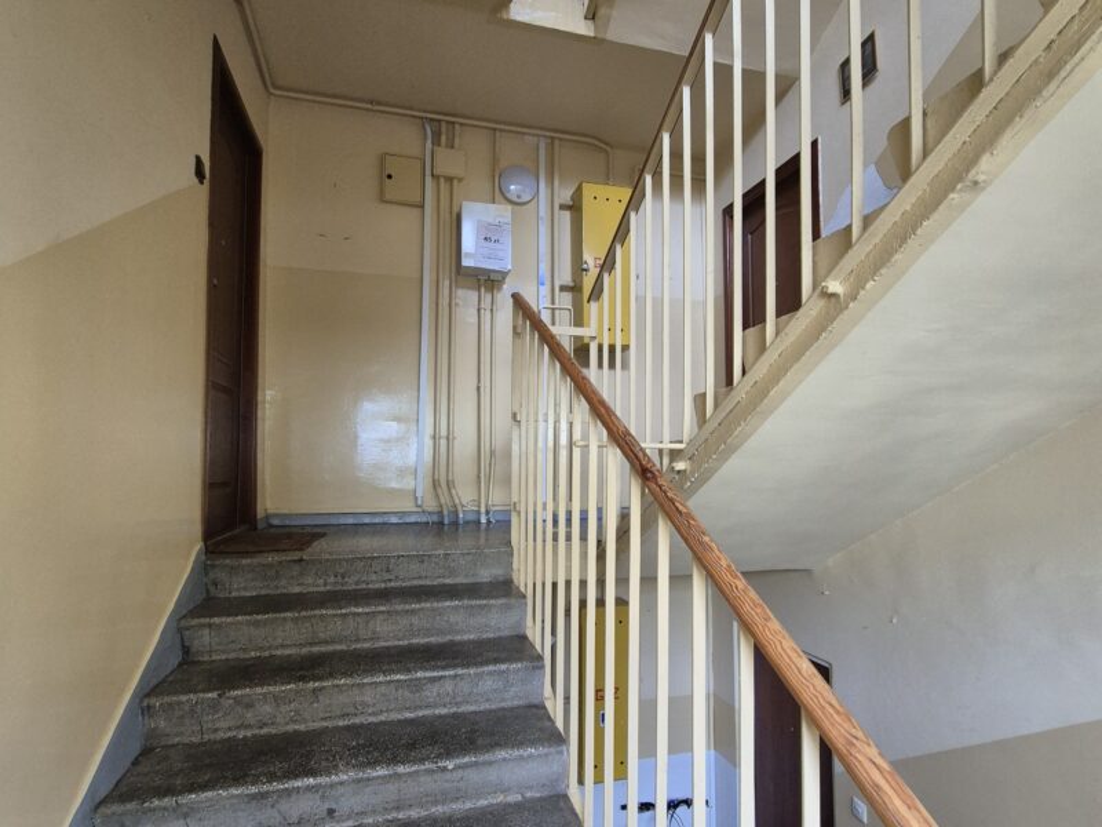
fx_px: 414
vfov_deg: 89.9
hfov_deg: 106.2
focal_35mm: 13
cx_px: 551
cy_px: 414
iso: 640
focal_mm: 2.2
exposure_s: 1/50
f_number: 2.2
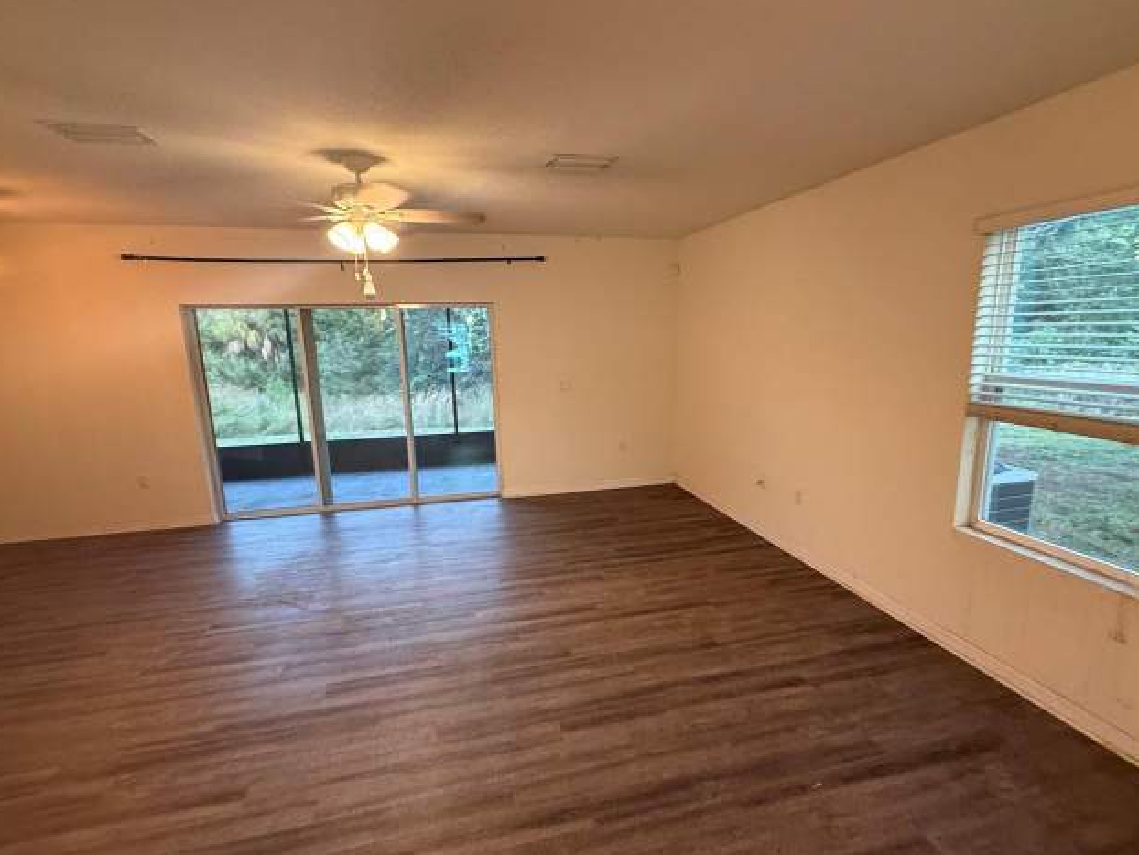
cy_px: 454
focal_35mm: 18
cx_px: 604
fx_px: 592
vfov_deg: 71.6
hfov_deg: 87.6
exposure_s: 1/60
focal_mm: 2.22
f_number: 2.2
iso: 320
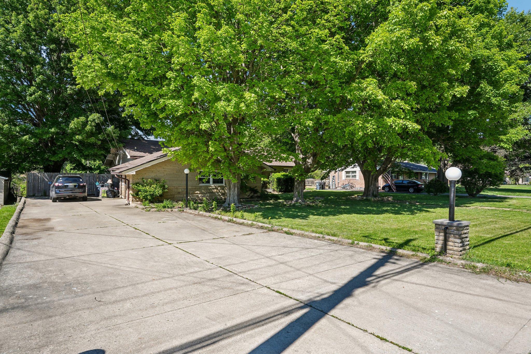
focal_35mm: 21
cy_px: 177
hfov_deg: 81.2
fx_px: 310
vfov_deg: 59.5
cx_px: 266
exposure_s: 1/125
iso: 100
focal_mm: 21
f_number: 8
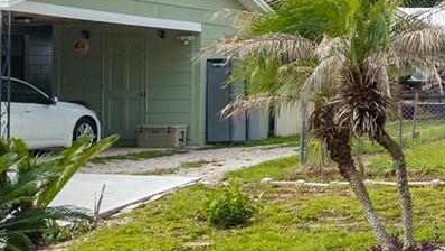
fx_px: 1239
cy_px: 75
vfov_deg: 11.5
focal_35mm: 105
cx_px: 833
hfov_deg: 16.5
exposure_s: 1/60
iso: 180
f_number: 1.8
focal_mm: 8.67
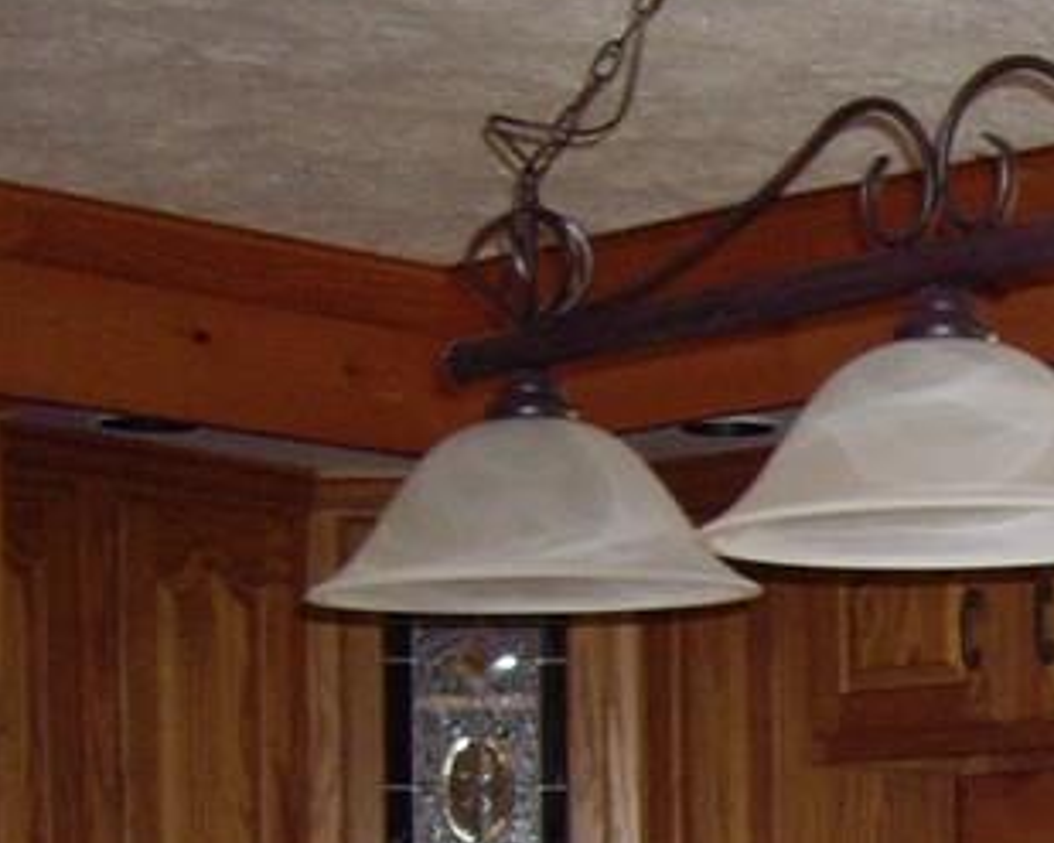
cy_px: 1266
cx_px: 1467
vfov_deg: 12.0
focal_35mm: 123
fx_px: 3836
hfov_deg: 14.8
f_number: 2.7
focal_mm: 6.2
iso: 200
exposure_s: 1/40
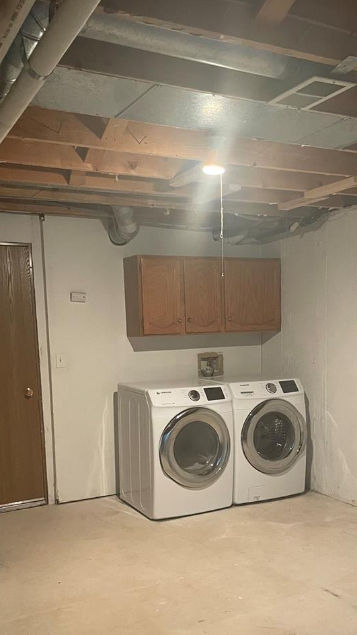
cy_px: 397
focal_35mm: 36
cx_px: 199
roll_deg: +3.1
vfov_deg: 54.7
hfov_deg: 32.8
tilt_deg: -7.7
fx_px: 606
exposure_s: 1/60
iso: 400
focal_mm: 4.2
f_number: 1.6
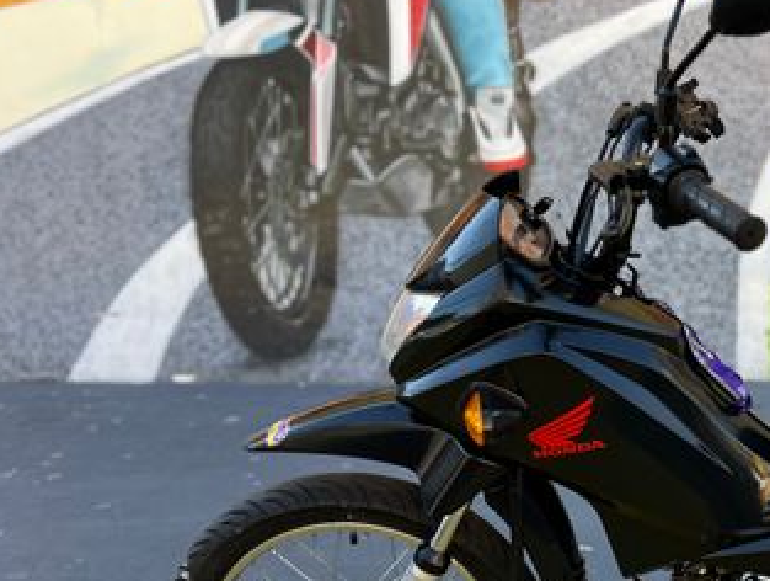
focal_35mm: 39
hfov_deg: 46.5
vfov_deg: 36.4
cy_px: 404
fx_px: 869
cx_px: 551
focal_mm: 5.7
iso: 50
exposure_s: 1/493
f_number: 1.5
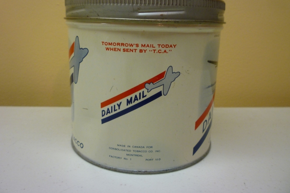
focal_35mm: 31
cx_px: 144
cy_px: 93
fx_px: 250
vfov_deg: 42.3
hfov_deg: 60.3
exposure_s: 1/30
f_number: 3.3
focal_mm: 5.2
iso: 125
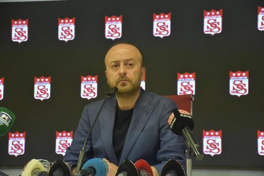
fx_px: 825
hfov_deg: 18.2
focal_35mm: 112
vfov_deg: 12.2
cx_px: 132
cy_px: 88
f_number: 5
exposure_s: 1/250
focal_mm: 75
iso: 10000
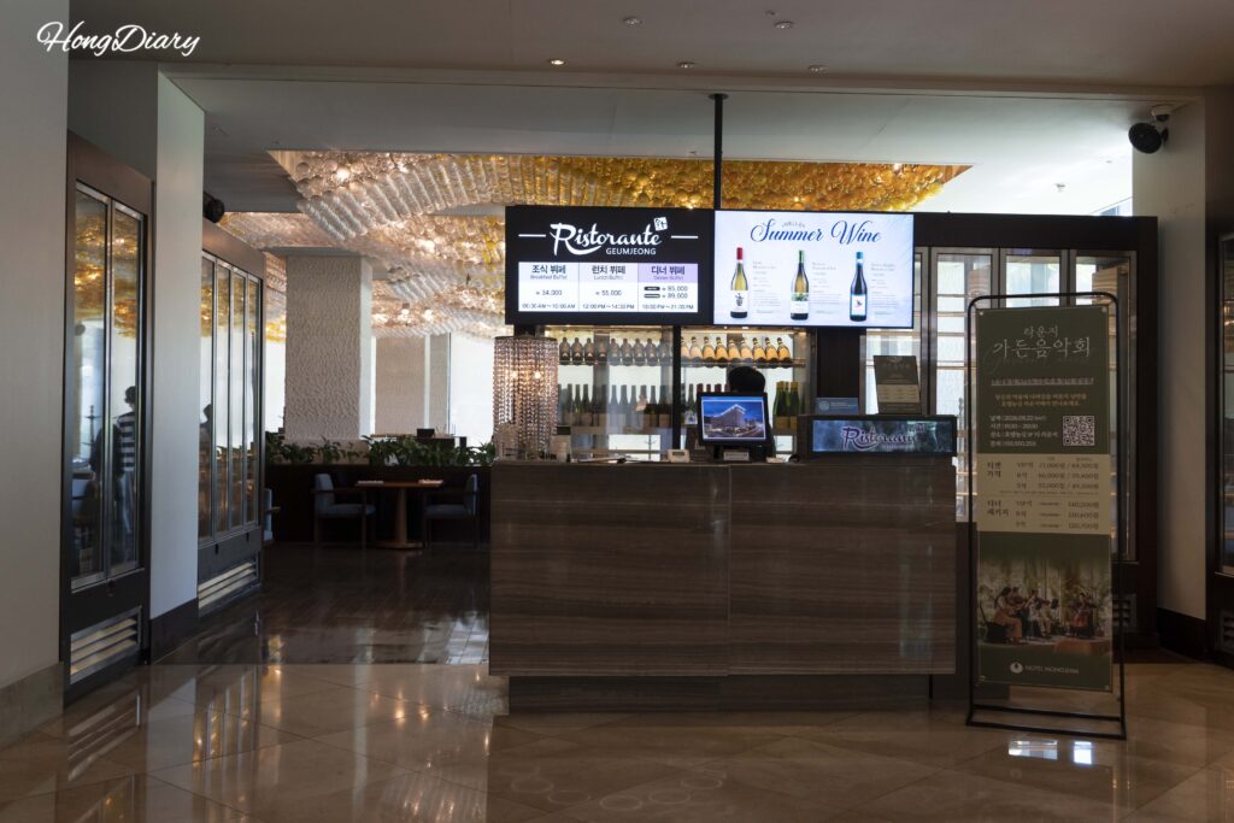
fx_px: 1200
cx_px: 617
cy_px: 412
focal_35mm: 35
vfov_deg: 37.9
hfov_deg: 54.4
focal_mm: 35
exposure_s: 1/160
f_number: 4.5
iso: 1000
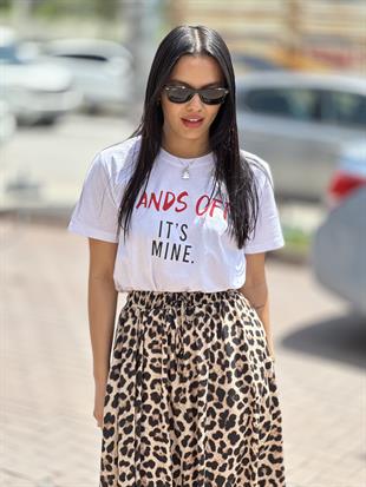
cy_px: 244
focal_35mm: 77
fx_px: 1085
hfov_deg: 19.1
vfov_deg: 25.3
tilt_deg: -7.8
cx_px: 183
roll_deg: +0.9
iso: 25
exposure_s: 1/296
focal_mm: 9
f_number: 2.8
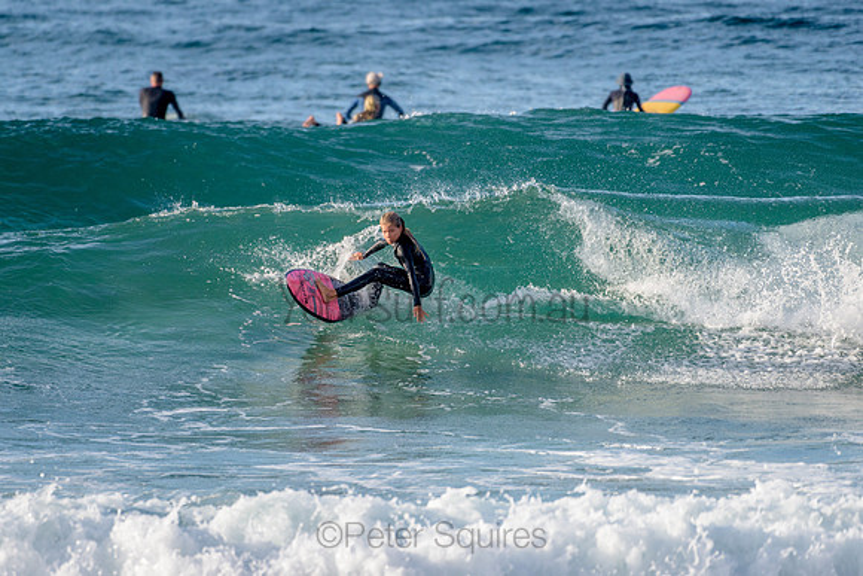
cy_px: 235
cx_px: 358
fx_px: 14697
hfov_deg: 3.4
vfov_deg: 2.2
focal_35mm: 613
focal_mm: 500
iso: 250
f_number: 5.6
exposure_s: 1/1250
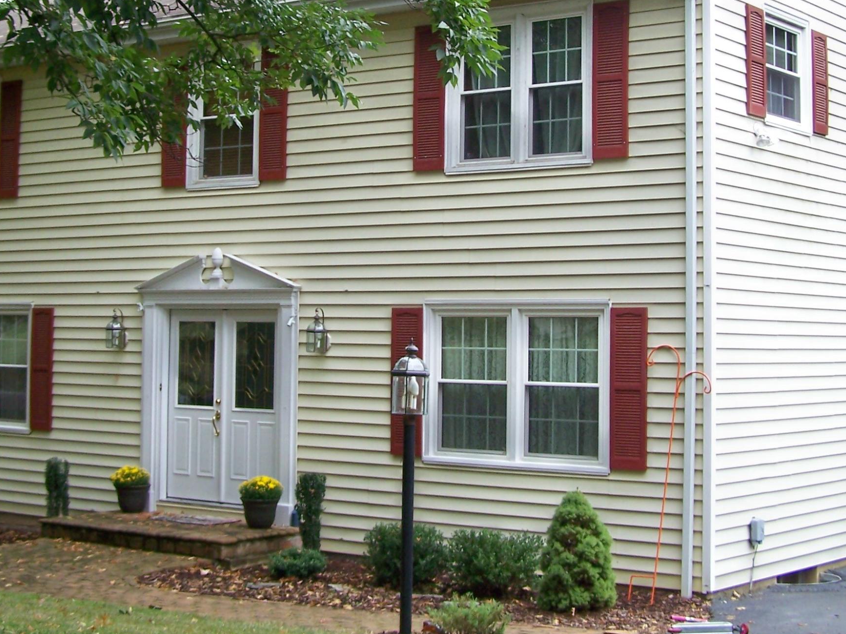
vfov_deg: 22.0
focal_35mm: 66
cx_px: 384
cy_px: 149
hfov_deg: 29.4
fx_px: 1613
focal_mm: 6.3
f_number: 2.8
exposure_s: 1/125
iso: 64
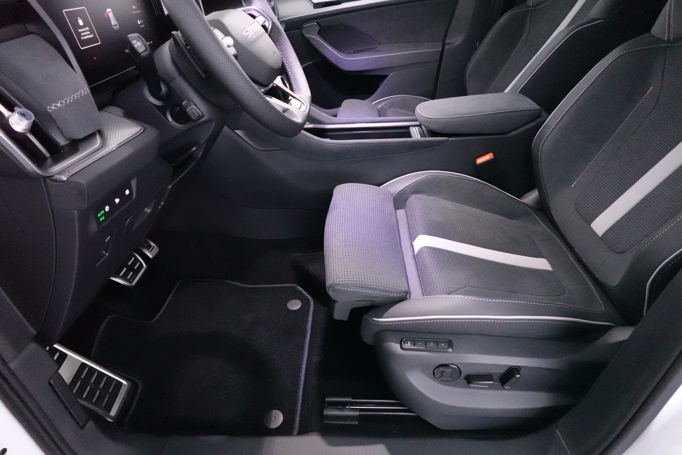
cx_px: 341
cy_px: 228
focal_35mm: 20
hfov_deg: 84.0
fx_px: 379
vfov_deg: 61.9
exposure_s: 1/100
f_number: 2
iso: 6400
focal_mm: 7.6
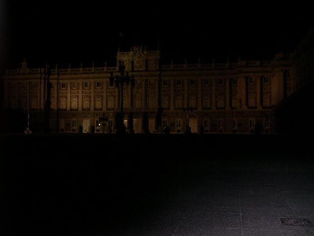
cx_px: 157
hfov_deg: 49.0
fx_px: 345
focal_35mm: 38
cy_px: 118
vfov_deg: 37.7
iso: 400
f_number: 2.8
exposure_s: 1/60
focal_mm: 8
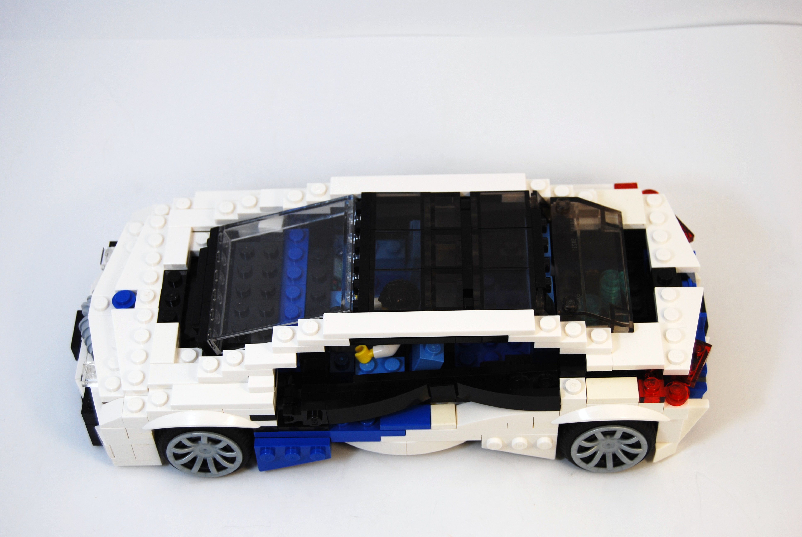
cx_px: 401
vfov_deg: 20.2
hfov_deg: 29.8
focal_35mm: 68
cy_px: 268
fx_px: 1506
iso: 140
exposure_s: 1/125
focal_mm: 45
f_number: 5.6
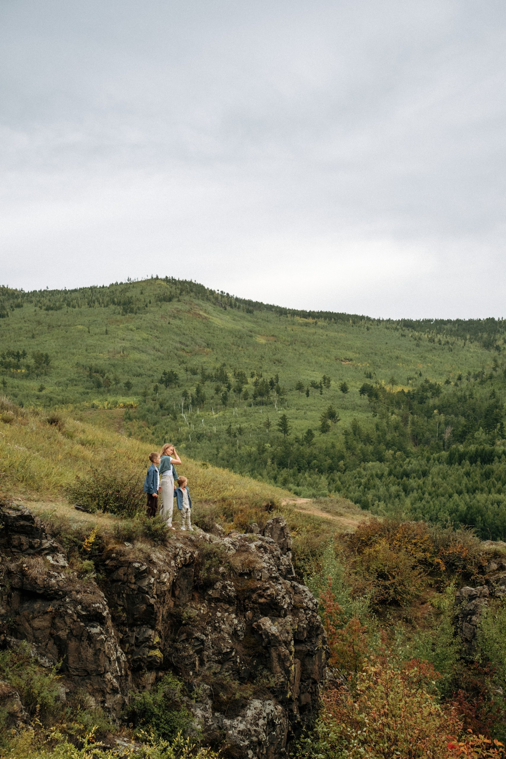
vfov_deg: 39.6
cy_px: 380
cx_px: 253
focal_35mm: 50
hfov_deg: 27.0
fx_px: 1054
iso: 160
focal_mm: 33
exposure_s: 1/400
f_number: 4
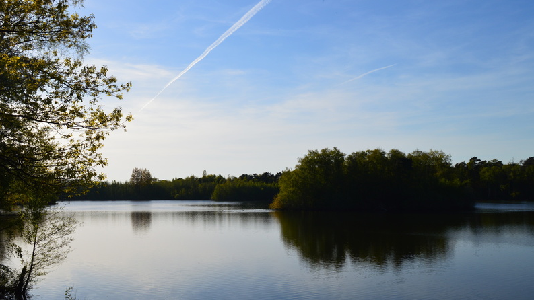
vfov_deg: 31.2
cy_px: 163
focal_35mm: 38
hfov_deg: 52.8
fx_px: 538
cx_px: 267
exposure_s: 1/500
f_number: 11
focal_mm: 24
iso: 160
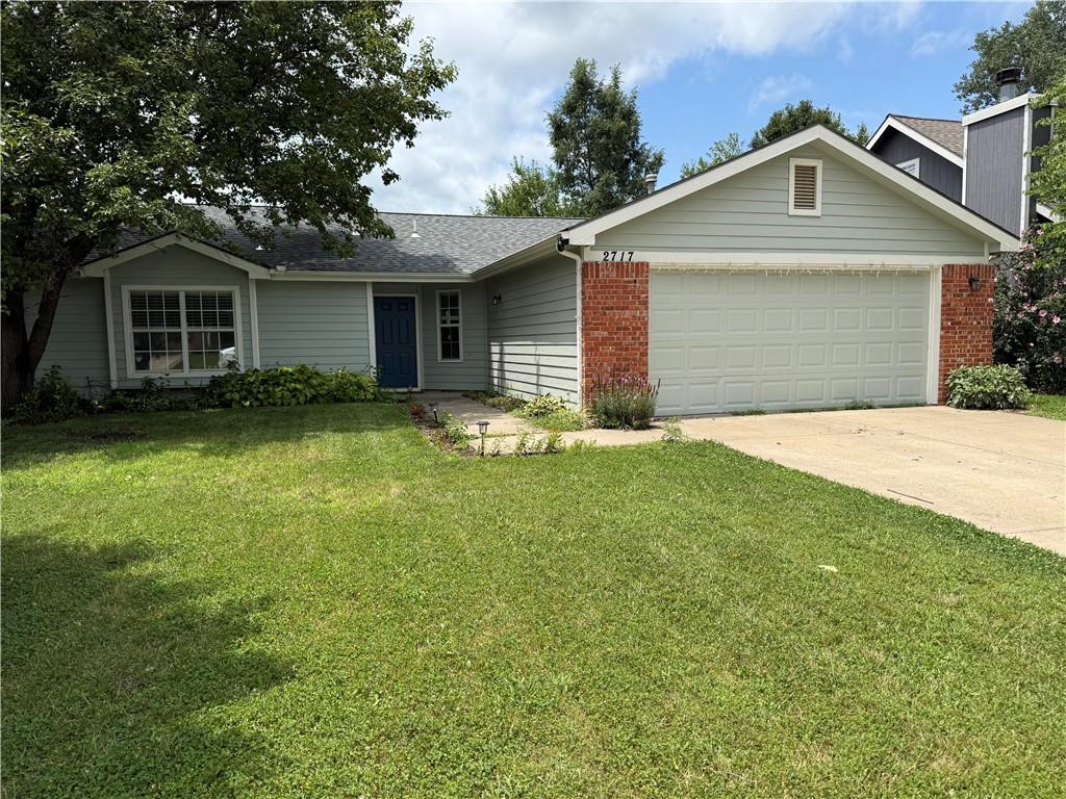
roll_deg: +1.3
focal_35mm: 24
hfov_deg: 71.6
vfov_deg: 56.8
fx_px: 739
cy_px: 400
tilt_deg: -5.3
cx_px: 533
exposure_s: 1/3953
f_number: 1.78
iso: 80
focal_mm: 6.76
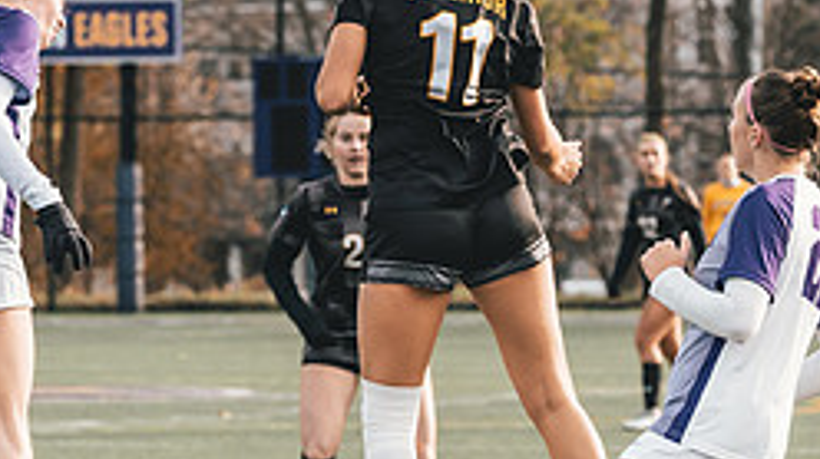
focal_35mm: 455
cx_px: 476
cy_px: 294
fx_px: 9885
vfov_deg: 2.7
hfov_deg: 4.8
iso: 800
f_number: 6.3
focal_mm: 161
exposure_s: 1/1000
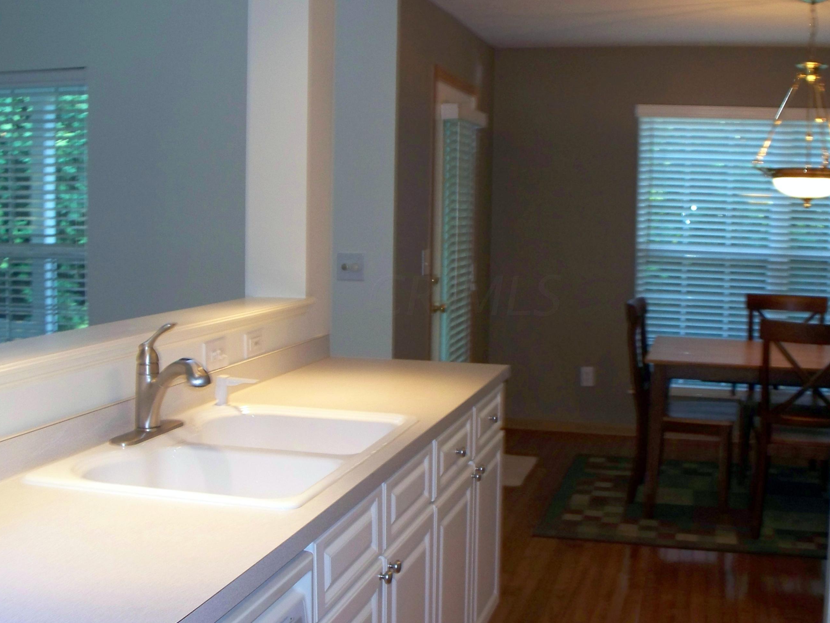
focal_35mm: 42
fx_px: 1007
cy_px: 296
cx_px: 465
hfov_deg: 44.7
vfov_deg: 34.4
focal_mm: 7.54
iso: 200
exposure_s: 1/60
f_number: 2.8
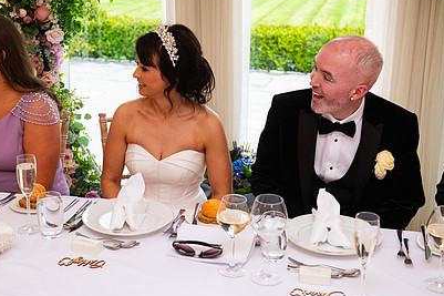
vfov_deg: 24.5
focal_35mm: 55
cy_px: 109
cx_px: 183
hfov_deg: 36.2
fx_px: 678
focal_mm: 38
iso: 1000
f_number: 3.5
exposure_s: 1/160
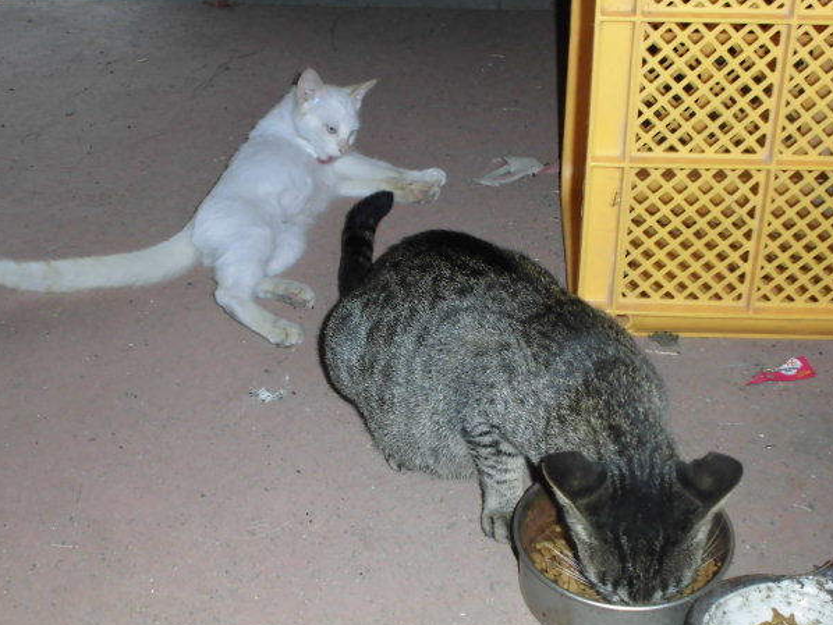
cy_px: 320
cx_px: 439
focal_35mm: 46
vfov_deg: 31.5
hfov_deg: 41.2
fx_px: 1107
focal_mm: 7.8
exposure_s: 1/60
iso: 200
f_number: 4.5
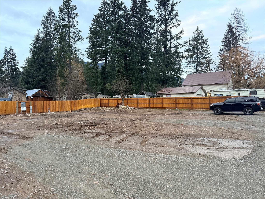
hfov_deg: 71.6
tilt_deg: +0.2
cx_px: 132
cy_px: 100
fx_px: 184
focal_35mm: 24
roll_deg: +0.4
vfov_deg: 56.8
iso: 200
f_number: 1.78
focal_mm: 6.76
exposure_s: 1/121
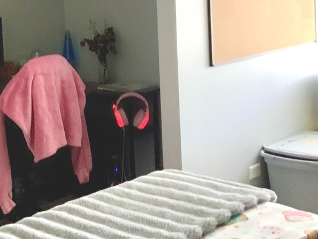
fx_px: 717
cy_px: 30
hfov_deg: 24.1
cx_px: 11
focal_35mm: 78
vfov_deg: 18.6
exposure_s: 1/60
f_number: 1.8
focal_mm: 3
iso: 200
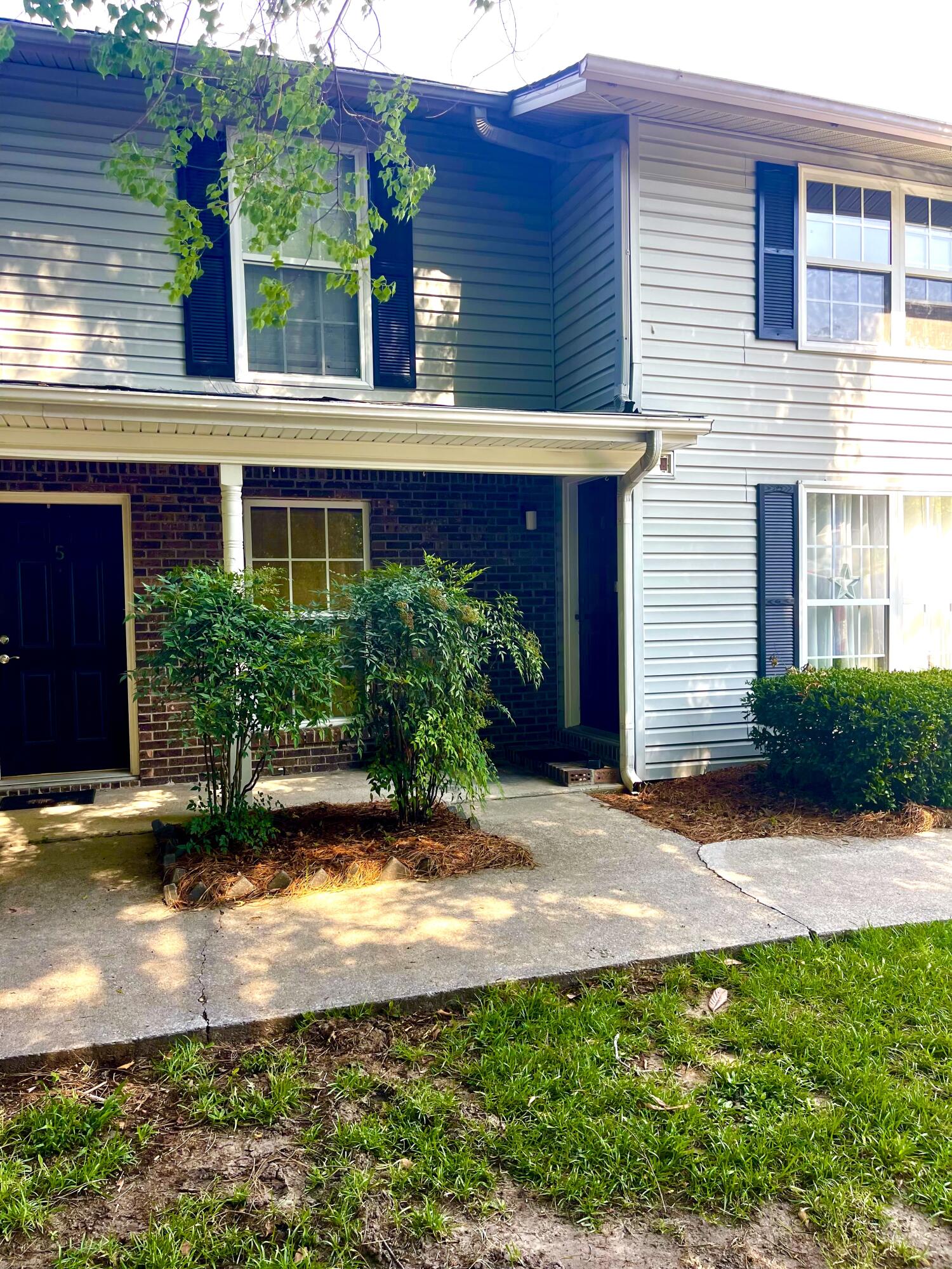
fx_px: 917
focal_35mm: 25
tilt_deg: -1.9
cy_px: 634
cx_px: 476
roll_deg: +1.4
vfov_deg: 69.4
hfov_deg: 54.9
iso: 32
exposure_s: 1/214
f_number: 1.6
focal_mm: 5.1
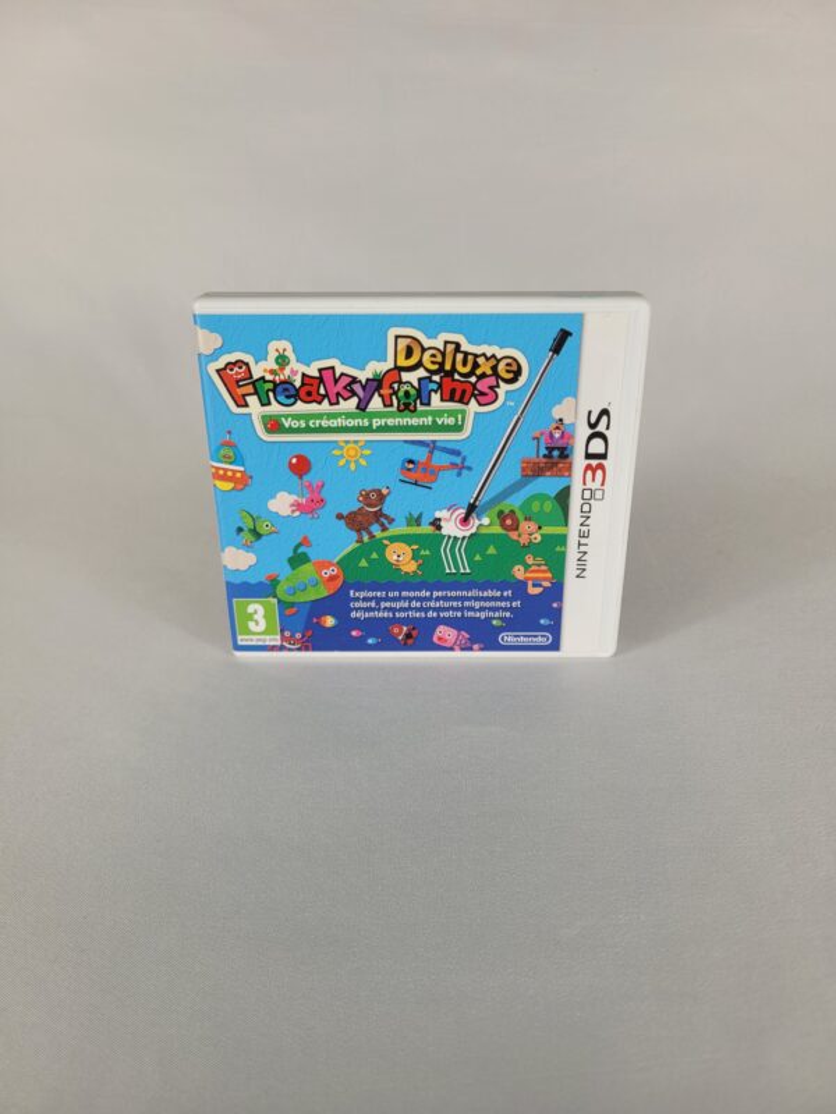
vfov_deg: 67.3
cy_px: 557
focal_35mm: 26
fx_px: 837
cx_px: 418
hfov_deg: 53.1
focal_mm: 5.4
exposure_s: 1/271
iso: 40
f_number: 1.8
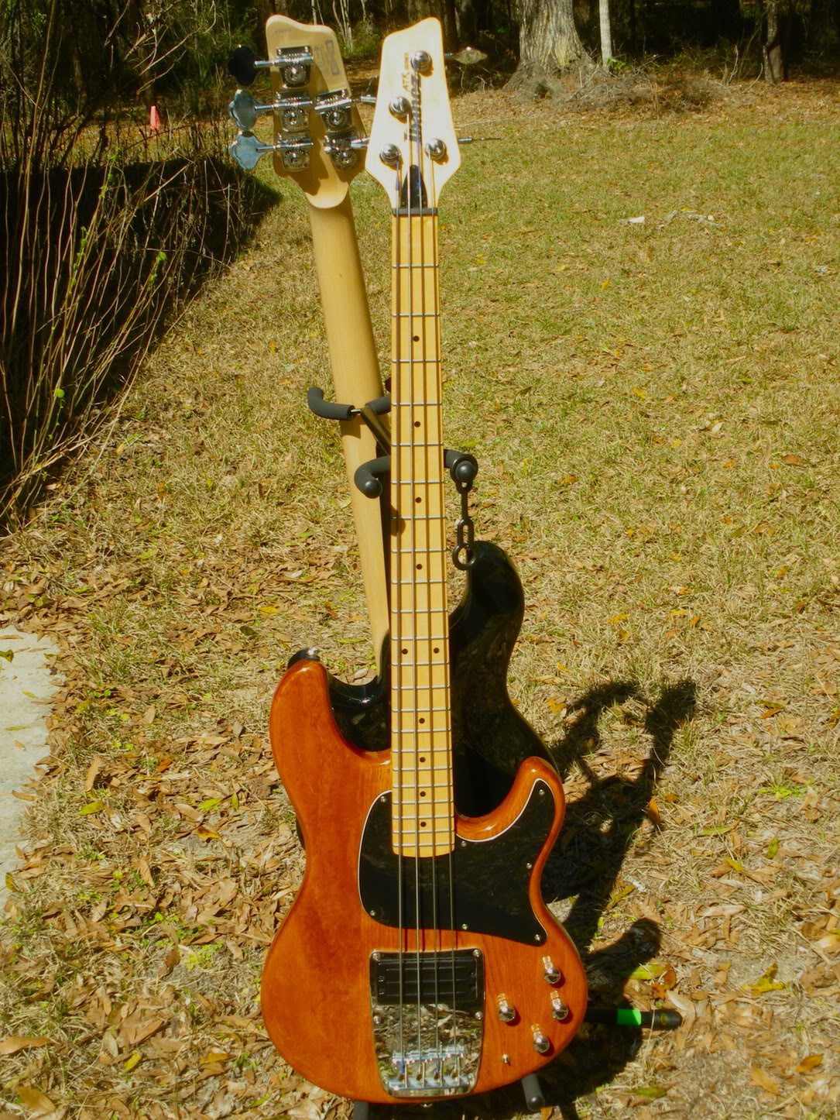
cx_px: 420
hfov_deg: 39.7
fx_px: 1164
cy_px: 560
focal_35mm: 36
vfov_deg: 51.3
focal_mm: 6.3
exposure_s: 1/200
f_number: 5.4
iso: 64
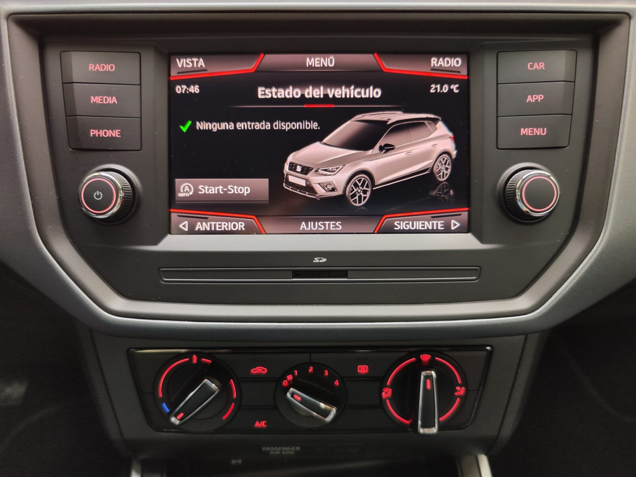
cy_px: 238
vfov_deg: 58.9
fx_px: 423
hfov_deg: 73.9
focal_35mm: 23
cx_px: 318
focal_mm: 7.01
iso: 442
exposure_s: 1/50
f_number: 1.69
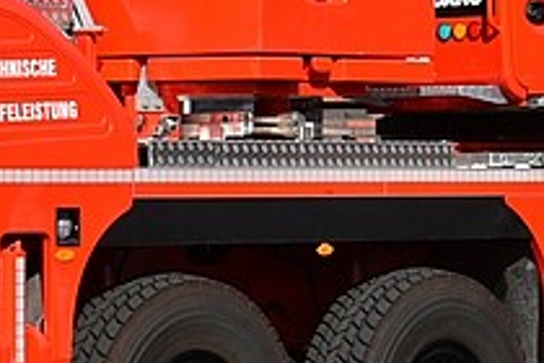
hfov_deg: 9.6
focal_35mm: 214
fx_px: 3234
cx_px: 10
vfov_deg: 6.4
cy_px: 54
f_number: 10
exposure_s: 1/400
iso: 200
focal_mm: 50
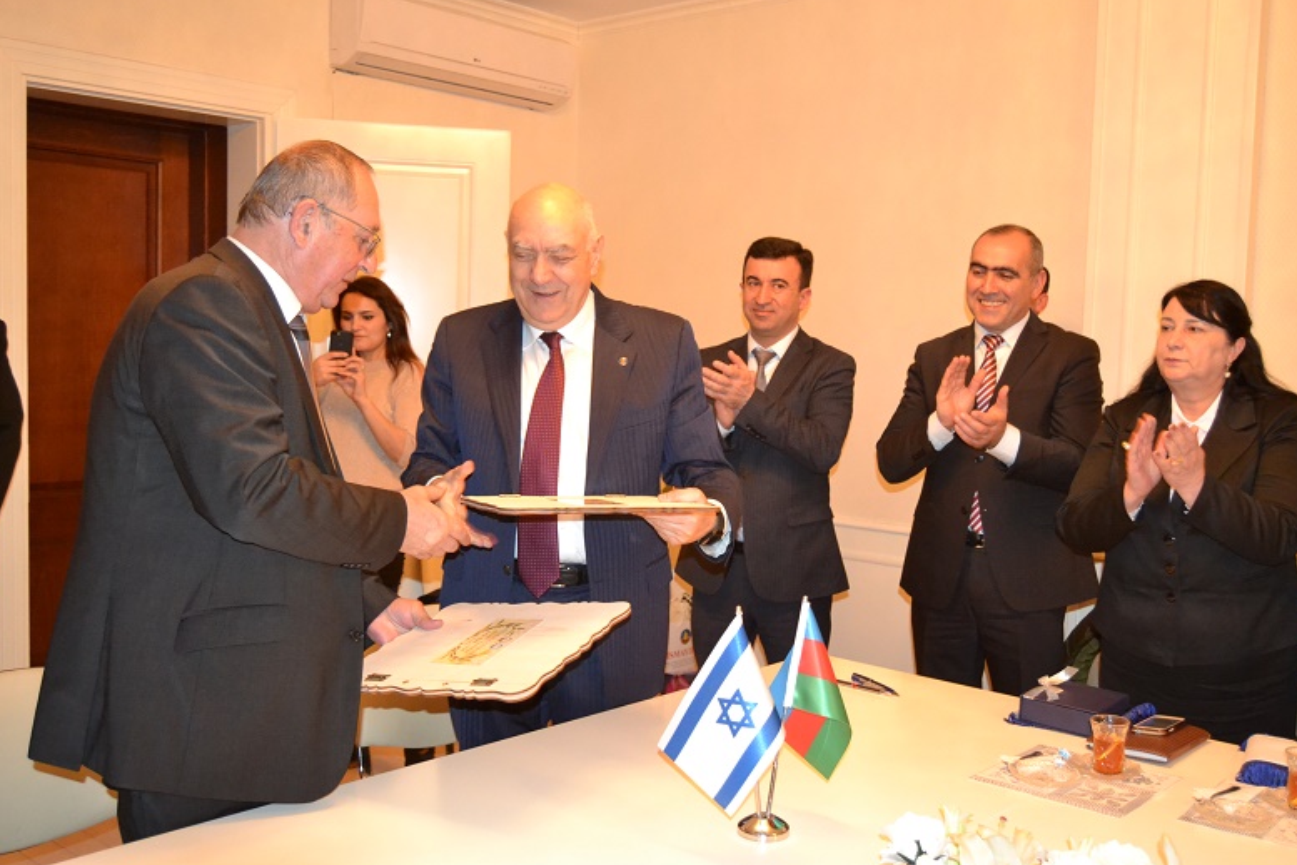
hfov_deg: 53.8
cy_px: 427
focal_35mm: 36
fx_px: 1279
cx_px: 654
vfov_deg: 37.3
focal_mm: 23
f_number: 3.8
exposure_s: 1/60
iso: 2800
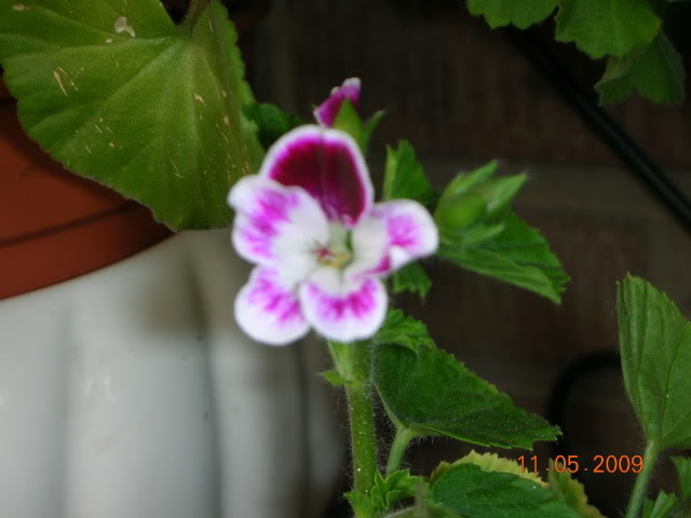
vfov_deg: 20.2
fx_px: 1457
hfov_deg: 26.7
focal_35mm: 73
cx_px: 346
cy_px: 259
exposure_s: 1/120
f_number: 4.4
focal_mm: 12.2
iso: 50
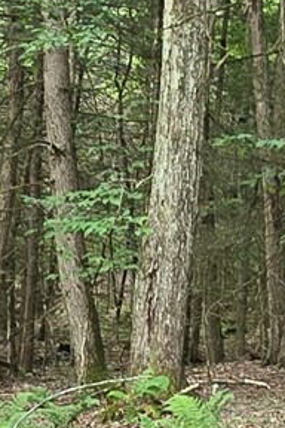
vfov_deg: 20.2
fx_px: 1140
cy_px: 482
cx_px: -4
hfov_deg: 14.0
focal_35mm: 96
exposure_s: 1/60
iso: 125
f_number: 2.2
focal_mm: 2.2
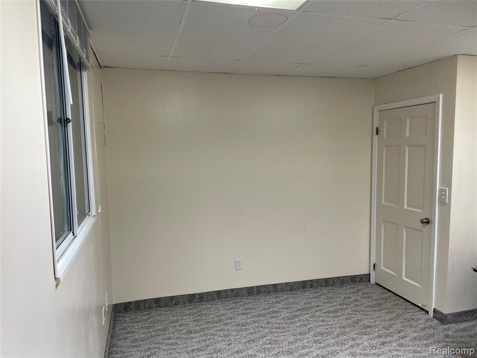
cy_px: 179
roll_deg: +1.2
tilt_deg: -5.3
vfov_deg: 53.1
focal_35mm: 26
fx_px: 358
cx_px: 238
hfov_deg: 67.3
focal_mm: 4.2
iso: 100
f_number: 1.6
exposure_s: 1/120
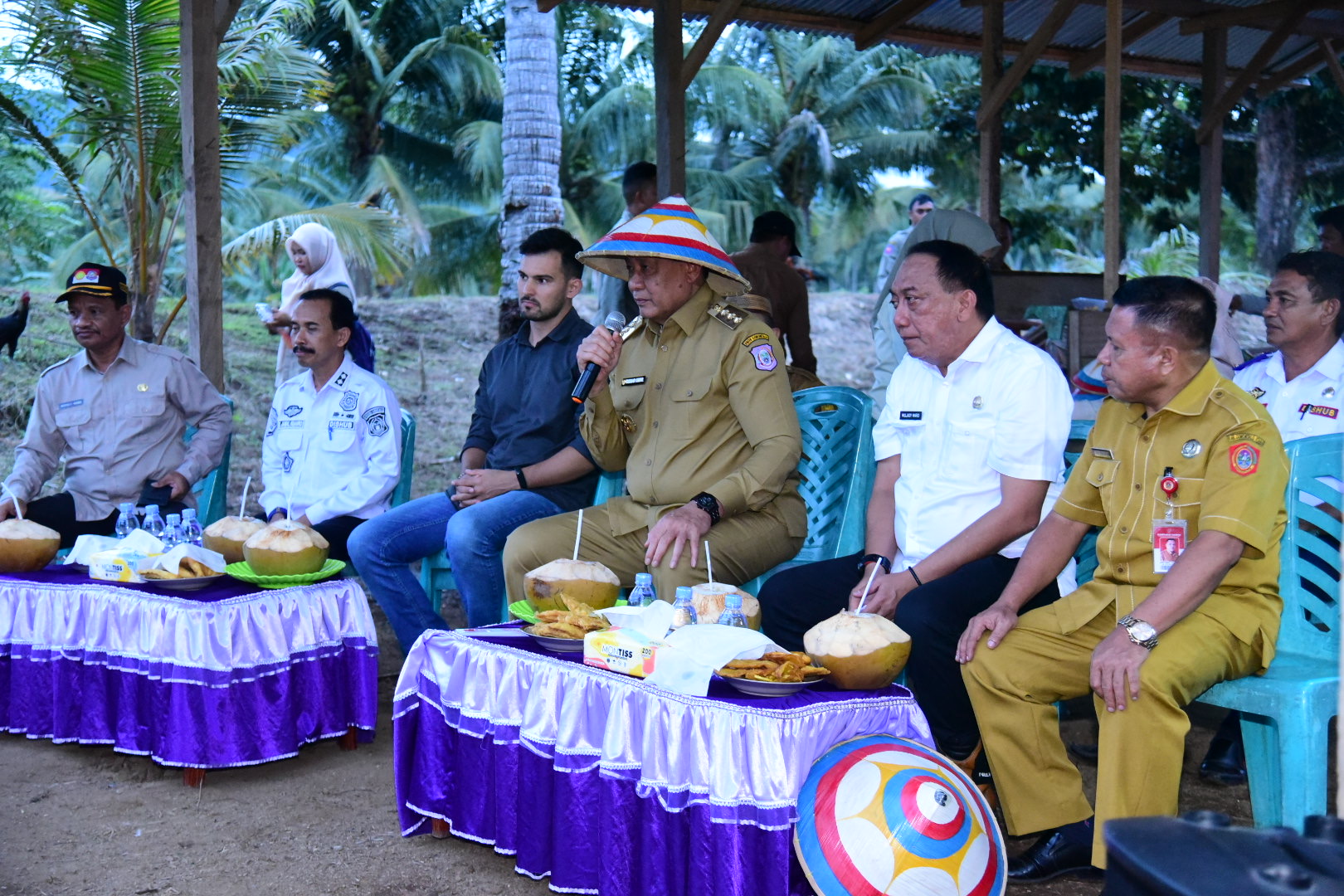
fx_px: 2053
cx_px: 672
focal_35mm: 55
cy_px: 448
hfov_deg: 36.2
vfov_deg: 24.6
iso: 8000
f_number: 4
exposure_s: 1/100
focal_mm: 55
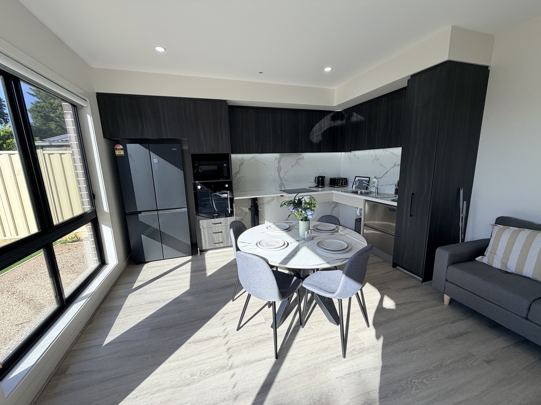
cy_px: 202
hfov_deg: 102.1
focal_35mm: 14
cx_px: 270
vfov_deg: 85.7
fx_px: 219
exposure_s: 1/502
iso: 40
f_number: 2.2
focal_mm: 2.22
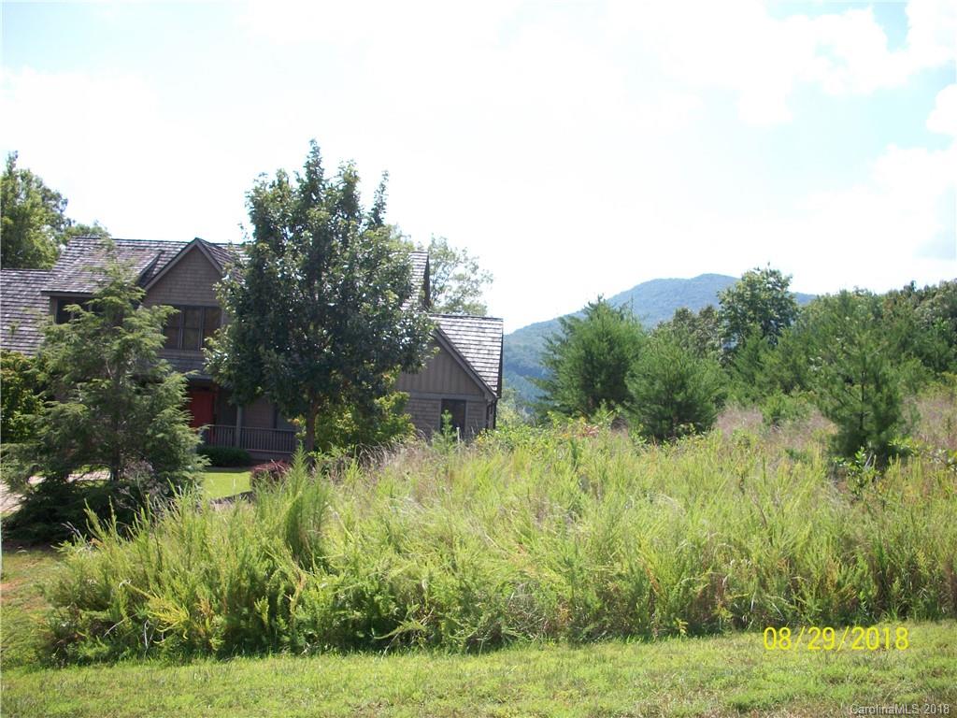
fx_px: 968
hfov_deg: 52.6
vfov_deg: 40.7
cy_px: 359
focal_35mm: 35
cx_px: 478
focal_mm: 6.3
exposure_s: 1/640
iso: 80
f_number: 3.1
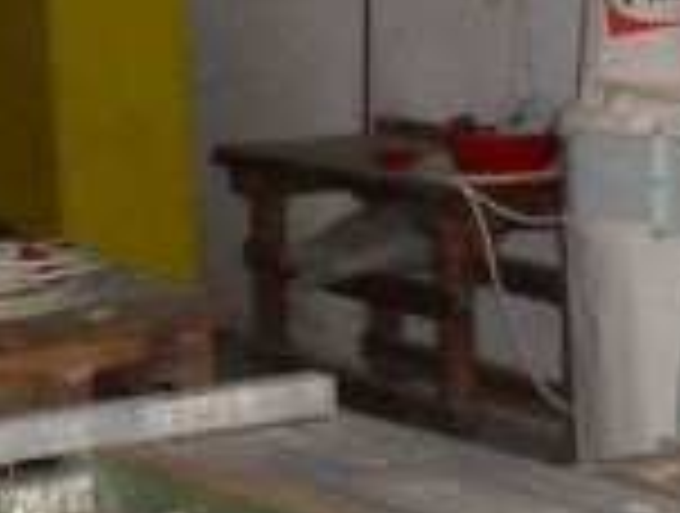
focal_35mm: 148
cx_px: 603
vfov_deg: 9.9
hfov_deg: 13.2
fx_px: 2914
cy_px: 603
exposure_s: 1/45
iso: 400
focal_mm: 6.3
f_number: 3.2
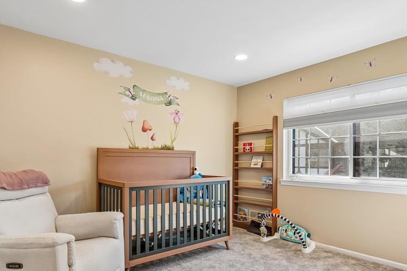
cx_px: 198
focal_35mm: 23
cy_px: 164
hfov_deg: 76.1
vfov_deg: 54.6
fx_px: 260
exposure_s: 1/40
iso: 320
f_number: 8
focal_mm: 16
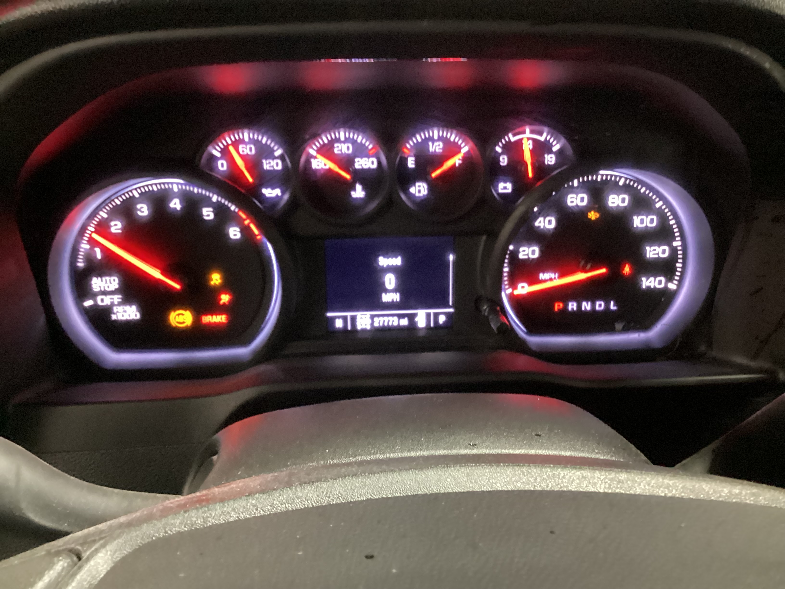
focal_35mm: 31
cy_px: 294
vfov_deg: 45.4
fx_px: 703
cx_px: 392
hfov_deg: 58.4
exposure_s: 1/20
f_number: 2.4
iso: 640
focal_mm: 3.3
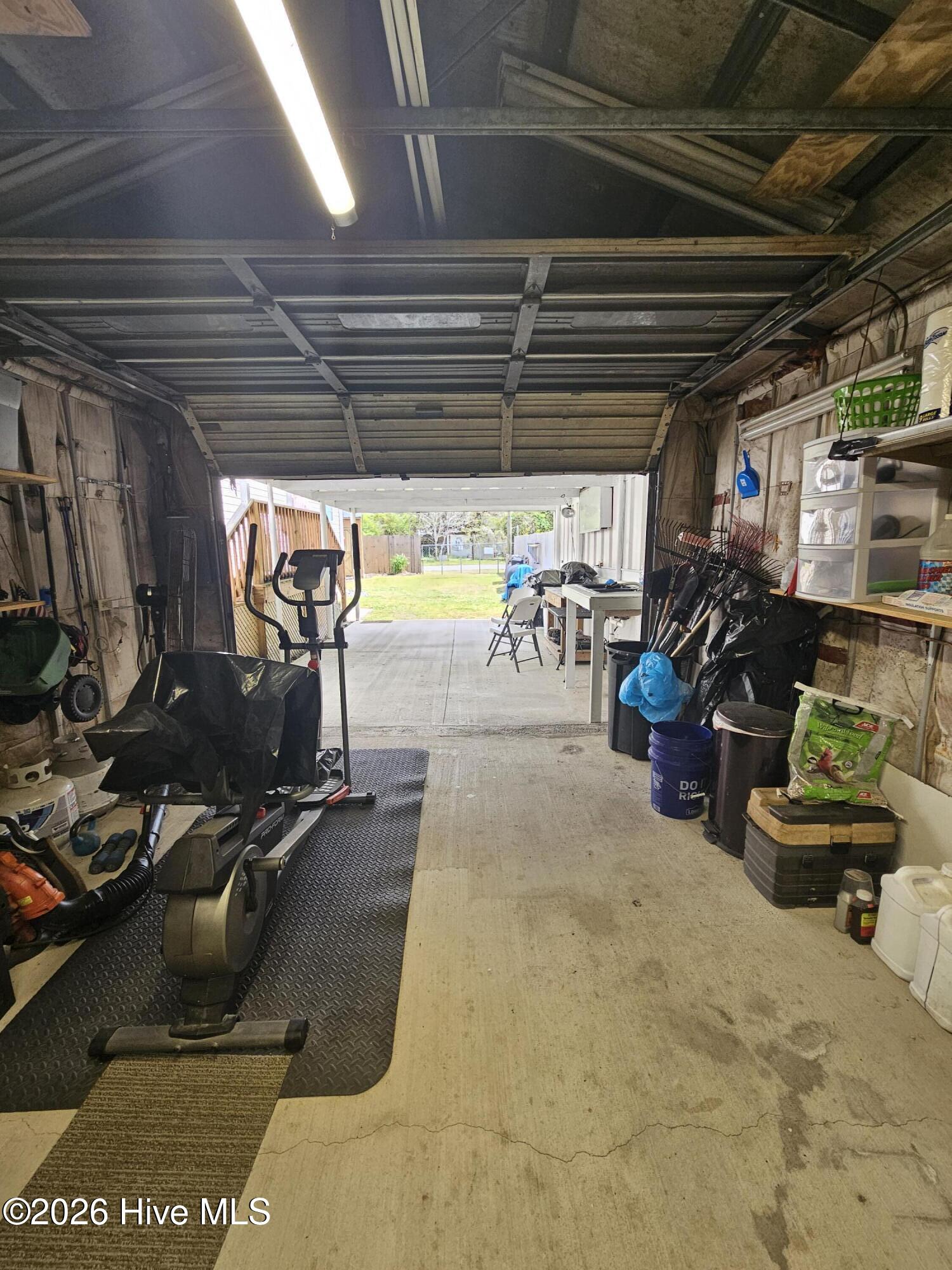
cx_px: 476
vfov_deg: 106.2
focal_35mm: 13
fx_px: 477
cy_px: 635
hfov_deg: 89.9
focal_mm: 2.2
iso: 64
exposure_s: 1/118
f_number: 2.2
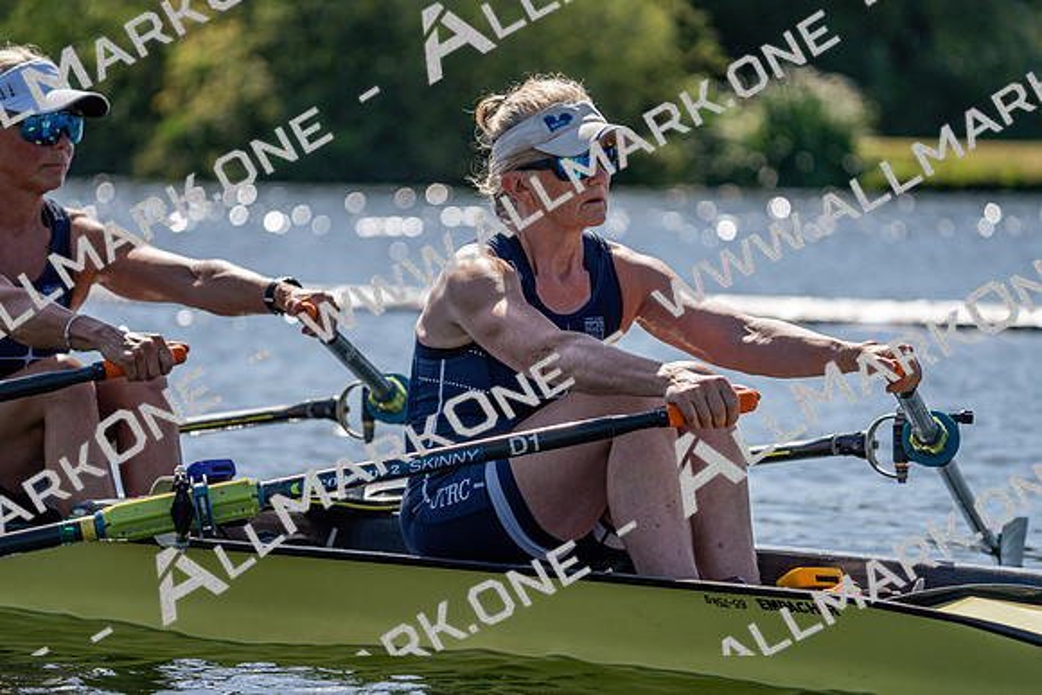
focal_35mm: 232
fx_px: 6716
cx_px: 521
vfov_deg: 5.9
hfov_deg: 8.9
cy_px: 348
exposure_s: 1/2000
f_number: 5.6
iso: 250
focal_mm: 232
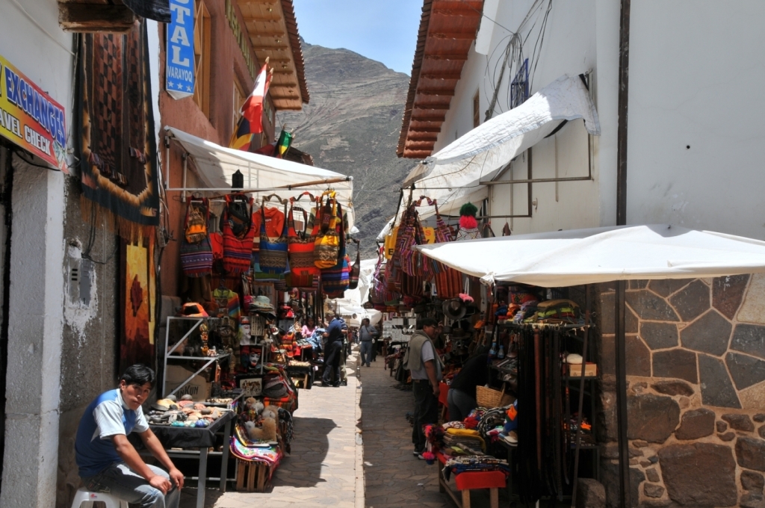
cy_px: 254
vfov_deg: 34.1
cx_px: 382
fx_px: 828
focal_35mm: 39
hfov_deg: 49.6
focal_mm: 26
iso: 200
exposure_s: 1/180
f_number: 11
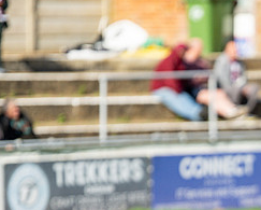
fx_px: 2560
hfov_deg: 5.8
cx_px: 335
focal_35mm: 331
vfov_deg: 4.7
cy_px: 235
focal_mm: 85
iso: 100
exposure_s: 1/8000
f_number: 1.4
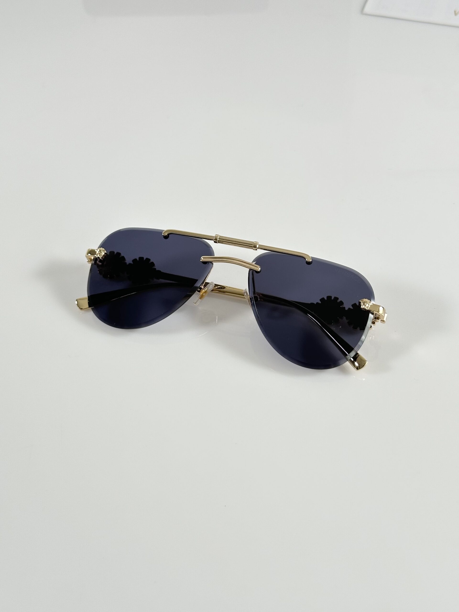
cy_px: 306
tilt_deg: -48.1
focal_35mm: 48
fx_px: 849
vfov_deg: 39.7
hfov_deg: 30.3
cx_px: 230
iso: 64
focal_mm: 6.86
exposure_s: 1/100
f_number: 1.78
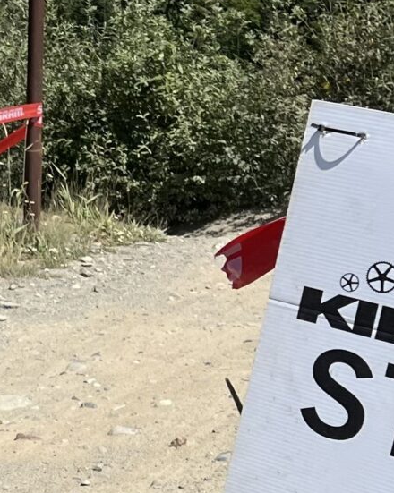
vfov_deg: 16.3
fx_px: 1722
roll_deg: +0.3
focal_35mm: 118
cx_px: -261
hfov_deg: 12.2
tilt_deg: -13.6
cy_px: 317
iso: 50
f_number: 1.5
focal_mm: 5.7
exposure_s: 1/5319
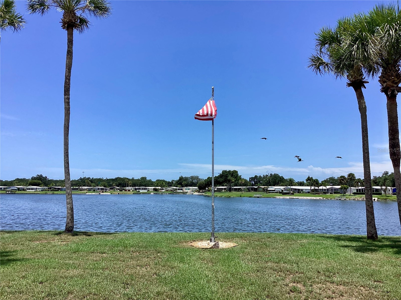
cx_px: 200
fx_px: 359
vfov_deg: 45.4
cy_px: 150
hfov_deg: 58.4
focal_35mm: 31
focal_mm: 3.3
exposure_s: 1/1812
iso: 25
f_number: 2.4
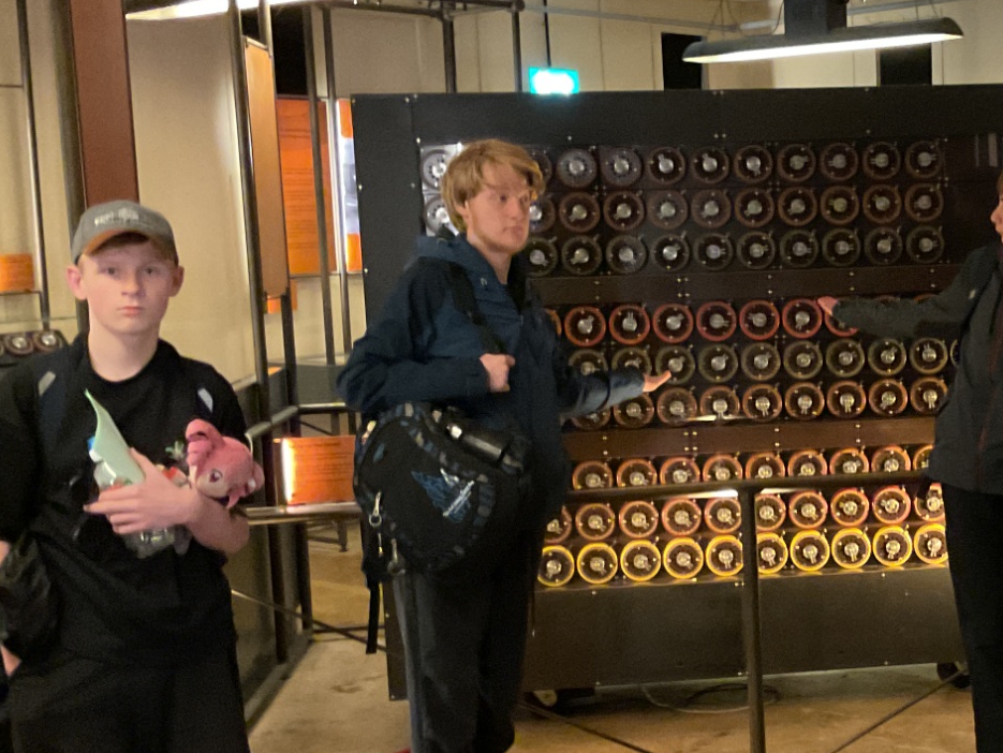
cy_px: 415
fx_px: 1797
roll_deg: +1.3
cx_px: 898
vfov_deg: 23.7
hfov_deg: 29.9
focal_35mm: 62
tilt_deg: -8.2
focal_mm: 3
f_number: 1.8
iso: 500
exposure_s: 1/30
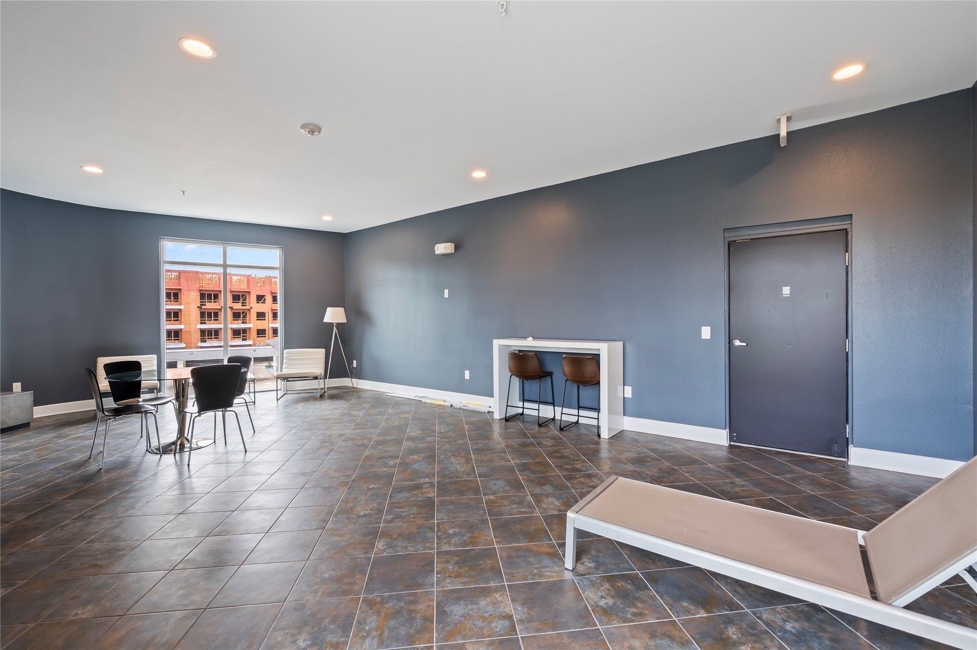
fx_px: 407
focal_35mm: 15
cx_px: 488
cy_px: 325
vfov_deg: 77.2
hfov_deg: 100.4
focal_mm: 15
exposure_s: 1/5
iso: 125
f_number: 6.3
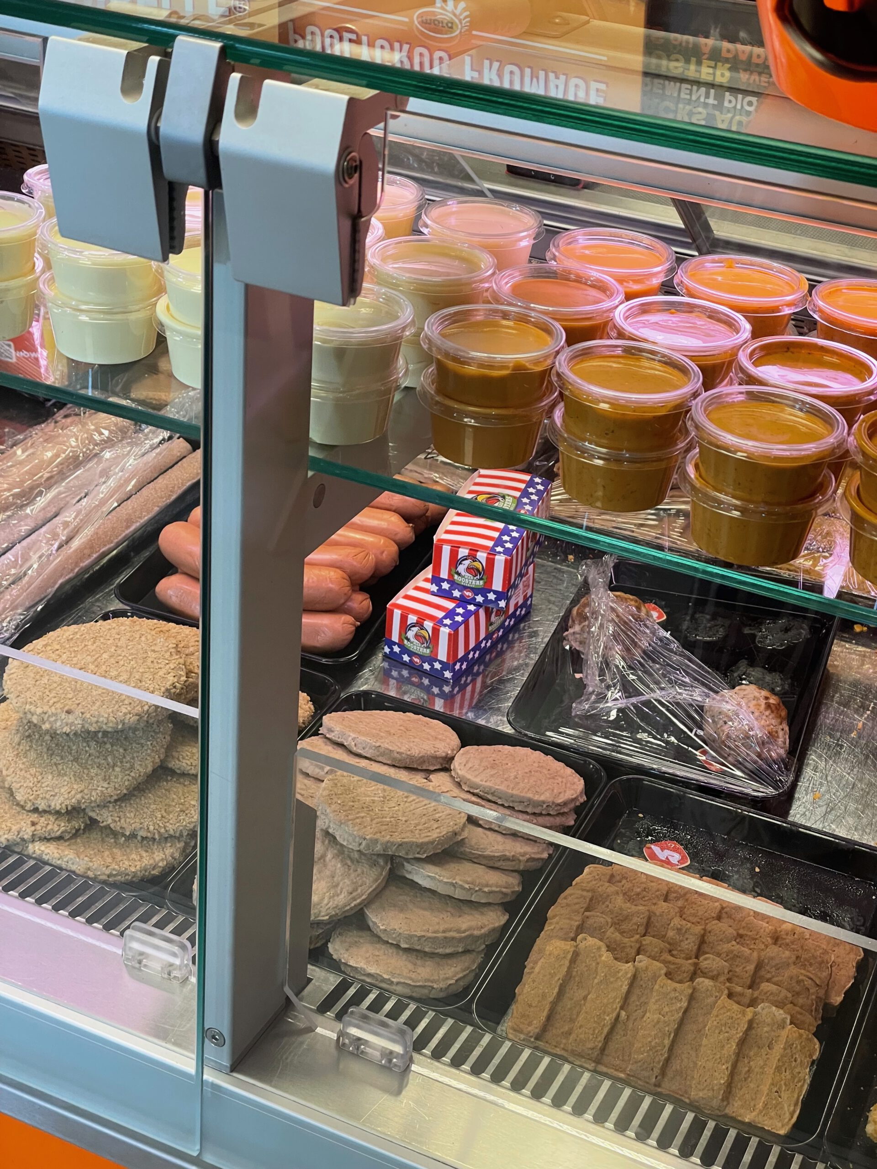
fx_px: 1757
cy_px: 584
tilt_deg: -27.5
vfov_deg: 36.8
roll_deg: -3.9
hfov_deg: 28.0
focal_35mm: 52
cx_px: 438
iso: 100
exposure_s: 1/100
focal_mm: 6
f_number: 2
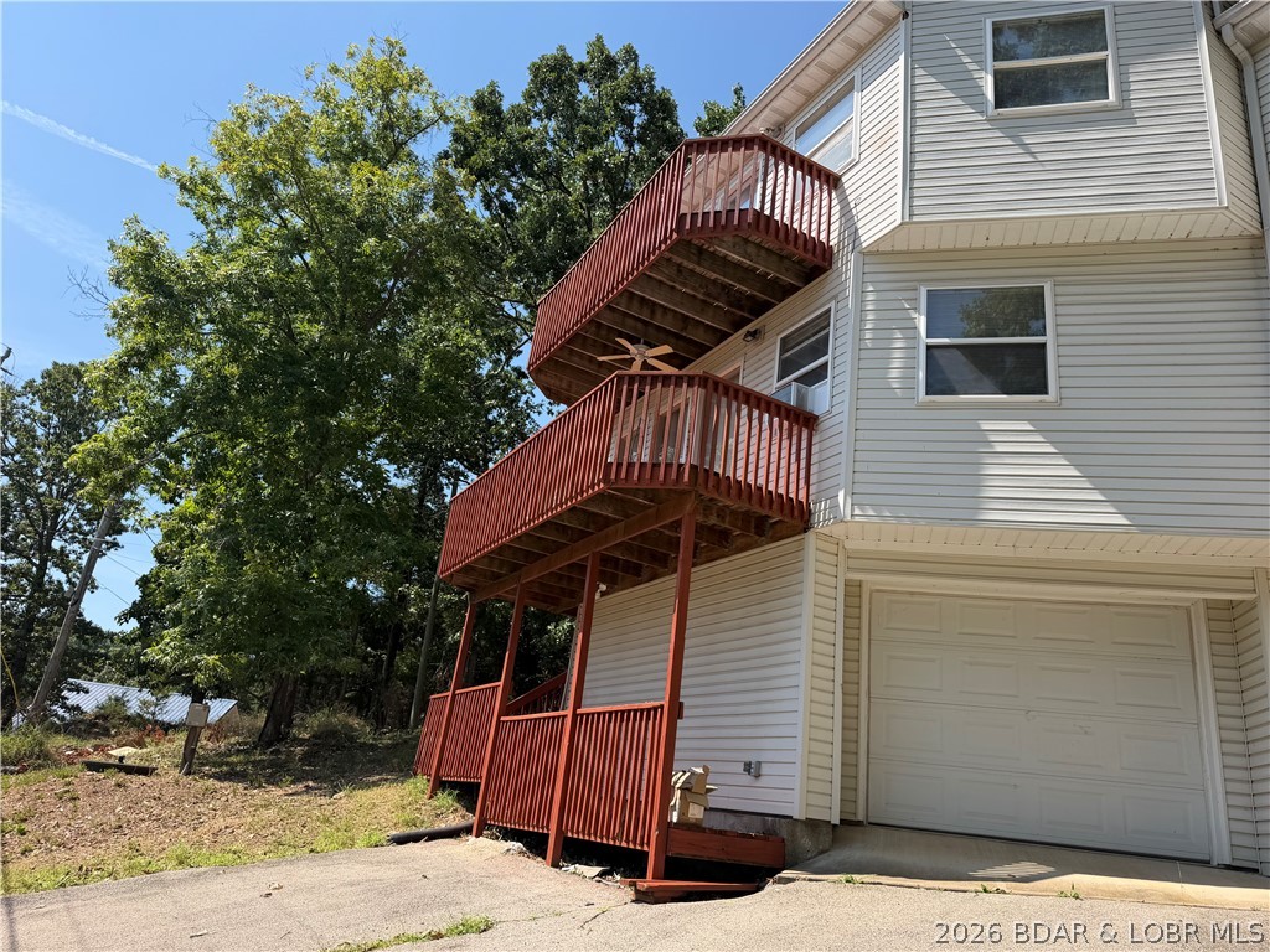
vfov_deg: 56.8
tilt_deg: +20.0
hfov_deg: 71.6
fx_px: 881
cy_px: 476
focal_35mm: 24
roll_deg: -7.3
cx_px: 635
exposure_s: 1/2801
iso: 80
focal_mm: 6.76
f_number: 1.78
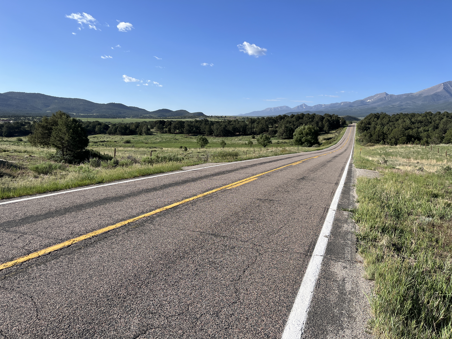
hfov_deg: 67.3
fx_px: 339
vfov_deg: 53.1
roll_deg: -1.1
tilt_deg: -9.1
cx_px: 226
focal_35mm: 26
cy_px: 170
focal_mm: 5.1
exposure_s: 1/3521
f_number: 1.6
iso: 50
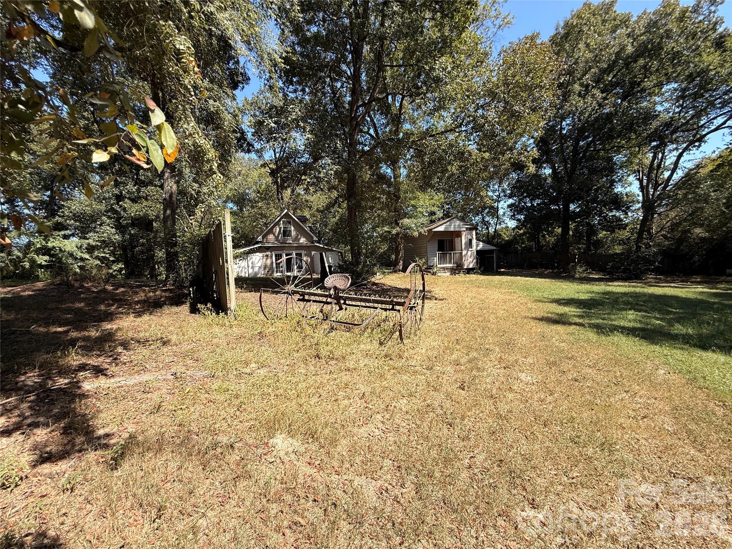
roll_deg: +2.2
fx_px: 296
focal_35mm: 14
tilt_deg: -1.9
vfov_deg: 85.7
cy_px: 274
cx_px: 366
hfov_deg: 102.1
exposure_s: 1/742
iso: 50
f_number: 2.2
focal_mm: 2.22
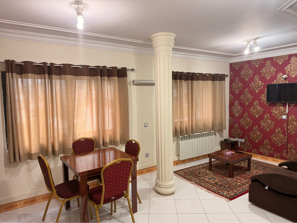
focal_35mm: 24
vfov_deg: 56.8
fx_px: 206
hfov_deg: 71.6
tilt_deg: -4.1
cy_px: 112
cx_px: 148
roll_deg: +1.5
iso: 125
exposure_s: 1/50
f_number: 1.78
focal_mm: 6.76
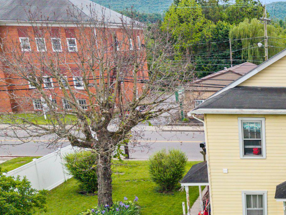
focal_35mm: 54
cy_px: 188
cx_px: 311
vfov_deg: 26.3
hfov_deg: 31.7
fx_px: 446
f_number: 1.8
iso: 200
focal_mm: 8.67
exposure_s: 1/1500
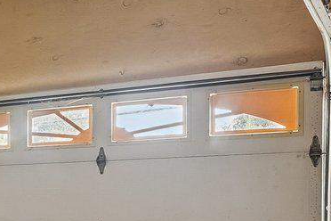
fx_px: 708
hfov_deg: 20.2
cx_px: -238
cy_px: 240
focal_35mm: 77
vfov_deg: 17.2
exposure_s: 1/6
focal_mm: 14
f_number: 8
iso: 500
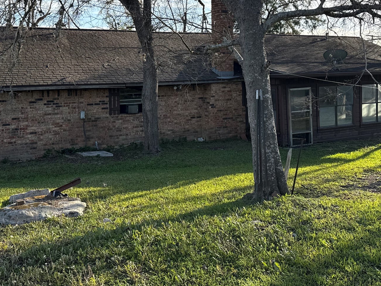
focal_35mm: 38
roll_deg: +1.5
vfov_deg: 37.1
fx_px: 418
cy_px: 84
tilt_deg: -2.2
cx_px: 164
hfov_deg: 48.8
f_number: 1.78
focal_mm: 6.76
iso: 100
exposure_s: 1/2299
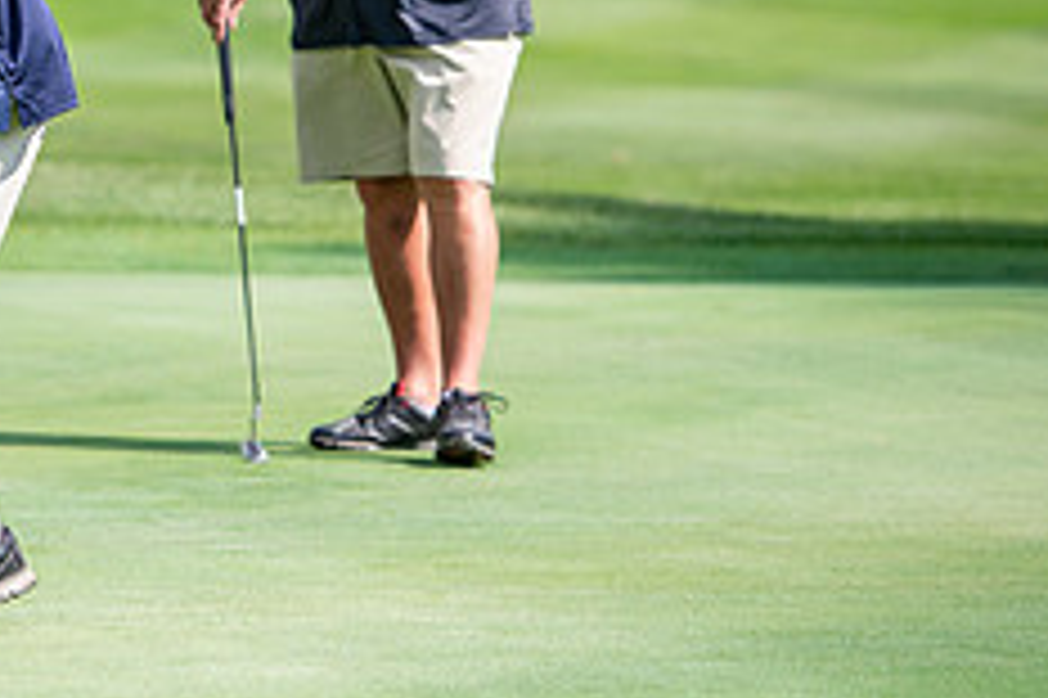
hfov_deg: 5.7
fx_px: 10501
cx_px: -207
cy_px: -47
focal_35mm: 361
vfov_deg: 3.8
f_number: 3.5
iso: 250
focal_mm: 145
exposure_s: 1/1250
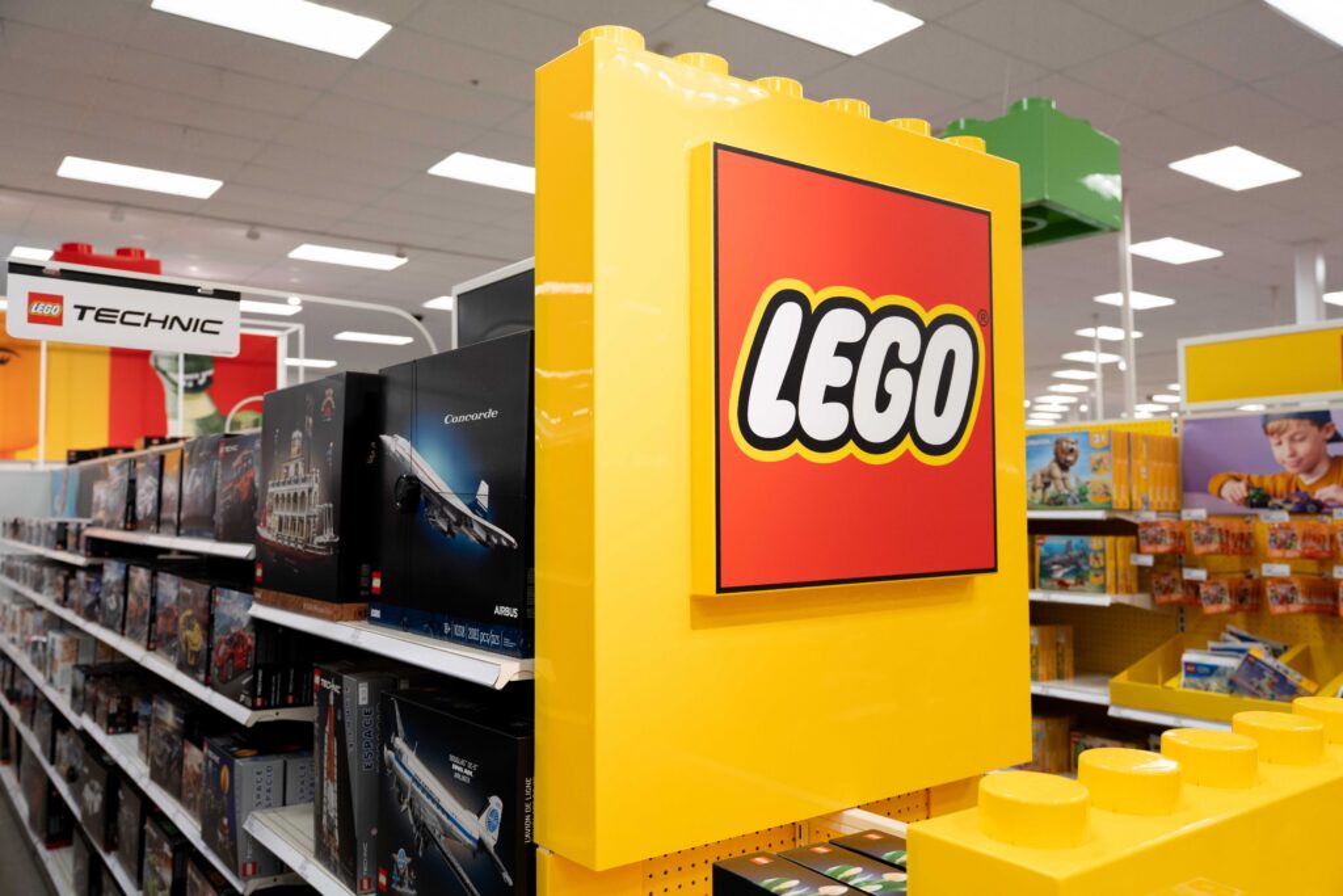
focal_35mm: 29
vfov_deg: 45.0
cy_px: 448
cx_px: 672
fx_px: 1082
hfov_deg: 63.7
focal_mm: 29
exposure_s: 1/125
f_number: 4
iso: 800
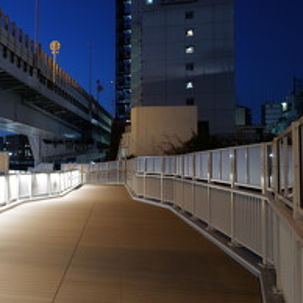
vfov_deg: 34.6
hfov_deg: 32.3
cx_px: 11
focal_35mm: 49
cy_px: 137
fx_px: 485
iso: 200
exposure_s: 1/6
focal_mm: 28
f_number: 1.7
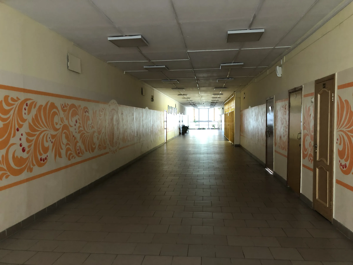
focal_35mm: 28
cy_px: 132
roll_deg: +0.1
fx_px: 286
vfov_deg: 49.7
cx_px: 176
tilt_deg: -2.9
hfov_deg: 63.4
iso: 100
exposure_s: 1/4
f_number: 1.8
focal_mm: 4
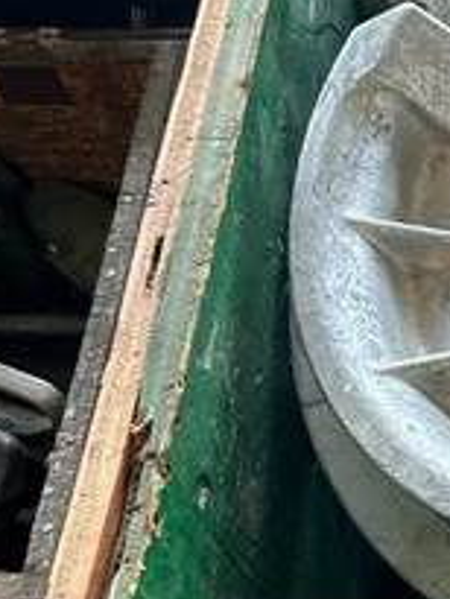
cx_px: 758
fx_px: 1645
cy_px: 505
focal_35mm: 95
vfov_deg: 20.3
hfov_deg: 14.1
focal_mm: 5.7
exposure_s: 1/120
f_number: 1.5
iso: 80
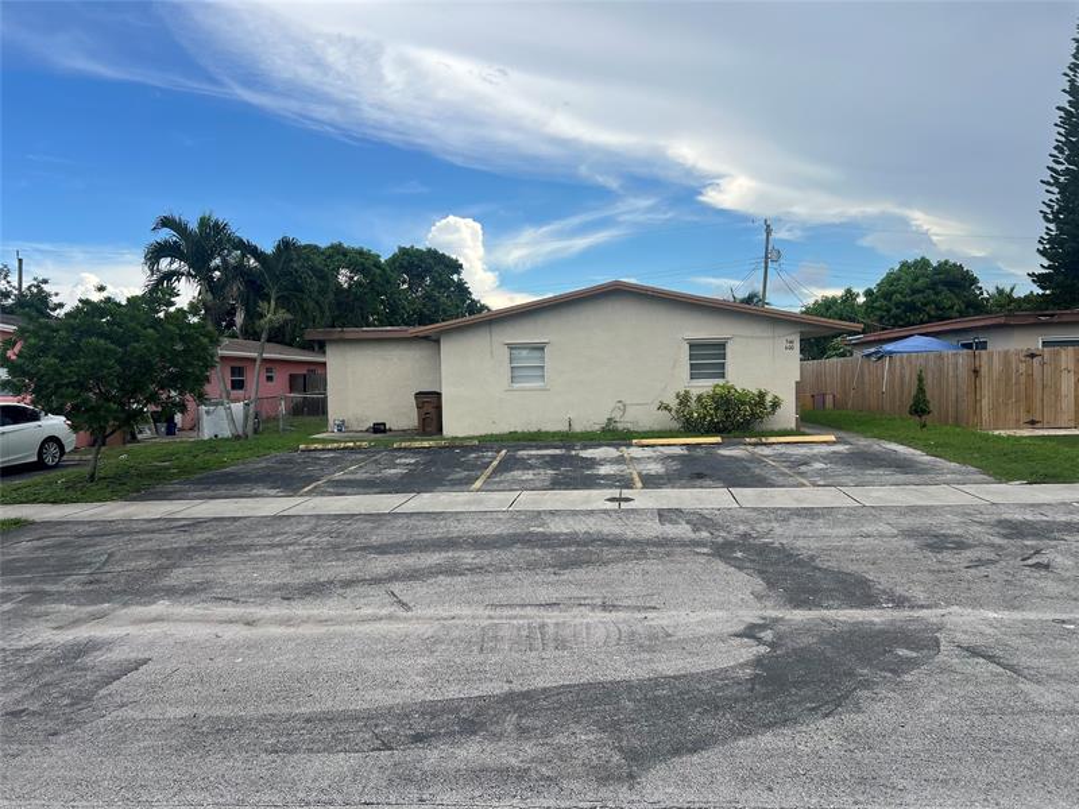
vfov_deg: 53.1
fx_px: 810
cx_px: 540
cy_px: 404
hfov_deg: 67.3
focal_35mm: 26
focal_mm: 5.7
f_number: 1.5
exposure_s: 1/3165
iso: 50
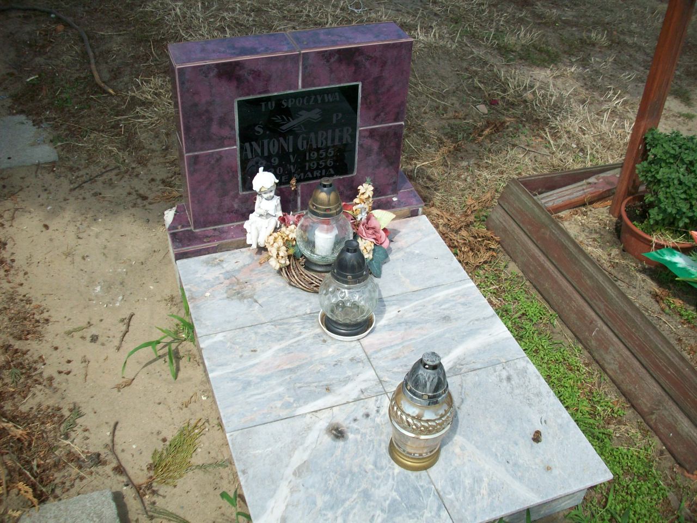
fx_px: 745
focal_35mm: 37
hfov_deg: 50.1
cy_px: 262
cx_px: 348
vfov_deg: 38.7
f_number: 5.6
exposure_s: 1/301
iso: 80
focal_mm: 6.2
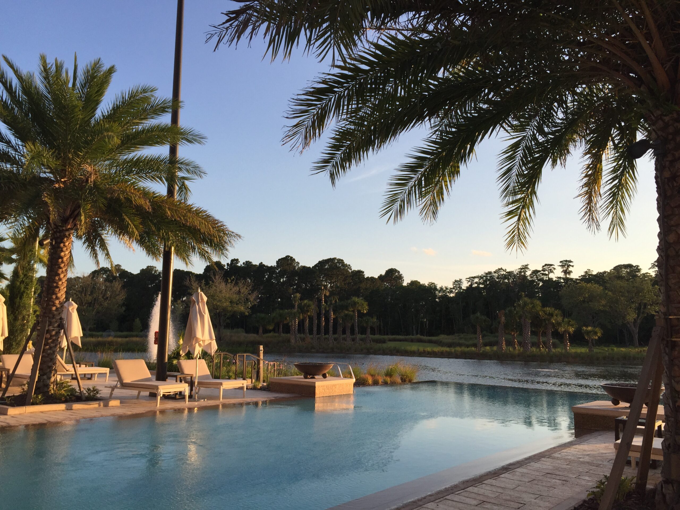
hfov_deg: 61.7
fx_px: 570
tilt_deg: +6.0
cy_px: 255
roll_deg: -2.3
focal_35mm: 29
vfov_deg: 48.2
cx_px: 340
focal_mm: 4.15
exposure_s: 1/898
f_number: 2.2
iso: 32
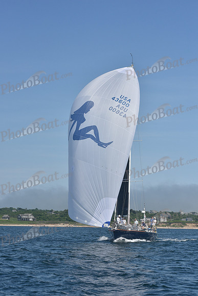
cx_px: 99
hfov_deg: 16.7
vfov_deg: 24.8
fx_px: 676
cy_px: 148
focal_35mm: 82
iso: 320
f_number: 9
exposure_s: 1/1600
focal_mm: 82
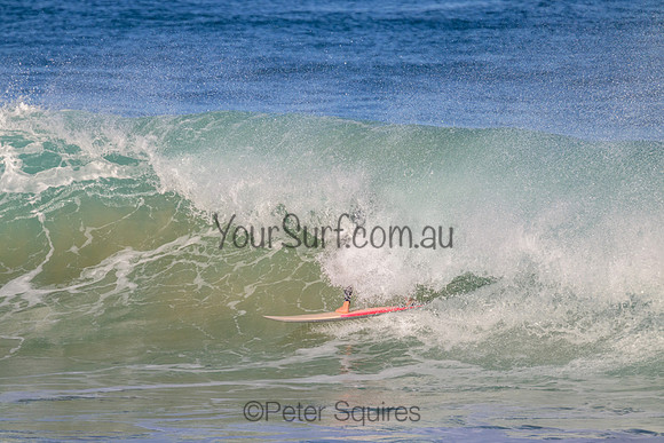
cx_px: 332
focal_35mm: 680
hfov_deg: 3.0
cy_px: 222
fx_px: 12545
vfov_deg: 2.0
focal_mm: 680
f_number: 11
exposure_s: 1/2000
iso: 900
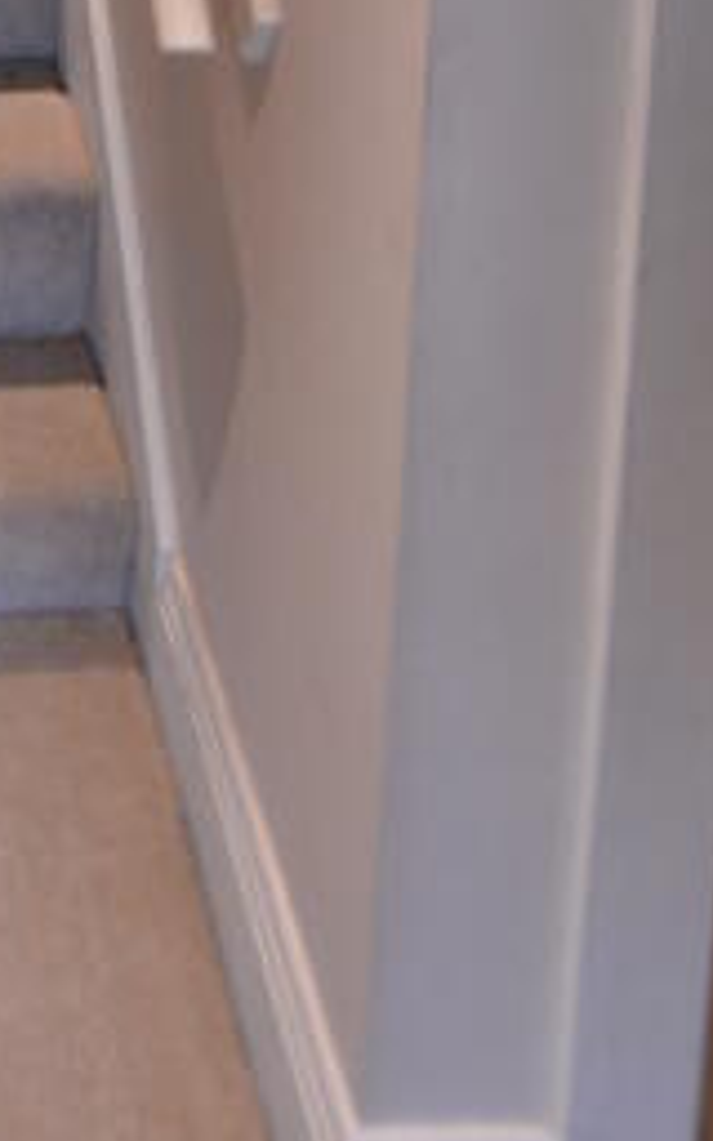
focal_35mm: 61
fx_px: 1897
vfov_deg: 23.4
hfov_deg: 19.2
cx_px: -292
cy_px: -749
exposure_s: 1/60
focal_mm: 10
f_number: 3.5
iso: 720
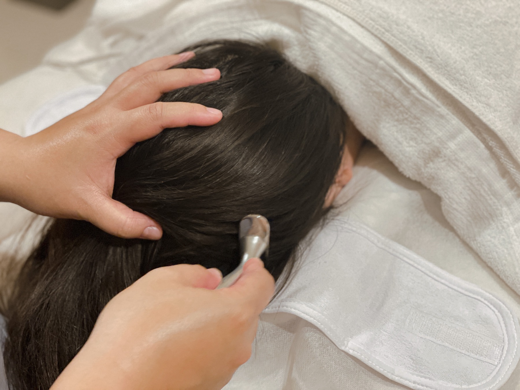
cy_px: 195
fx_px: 781
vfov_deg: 28.0
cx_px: 260
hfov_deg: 36.8
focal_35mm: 52
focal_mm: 6
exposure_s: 1/40
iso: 320
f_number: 2
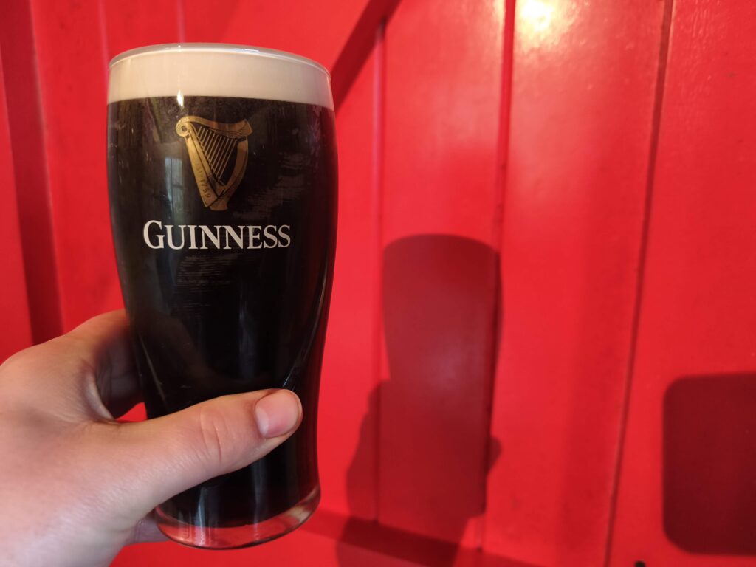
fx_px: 502
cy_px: 284
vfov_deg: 58.9
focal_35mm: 23
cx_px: 378
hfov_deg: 73.9
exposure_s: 1/50
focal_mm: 6.06
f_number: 1.7
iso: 1250
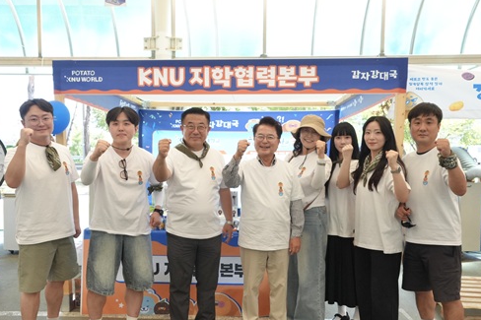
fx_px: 427
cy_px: 179
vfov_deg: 41.0
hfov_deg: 58.7
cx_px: 228
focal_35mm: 32
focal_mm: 24
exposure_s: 1/500
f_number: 6.3
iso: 2500
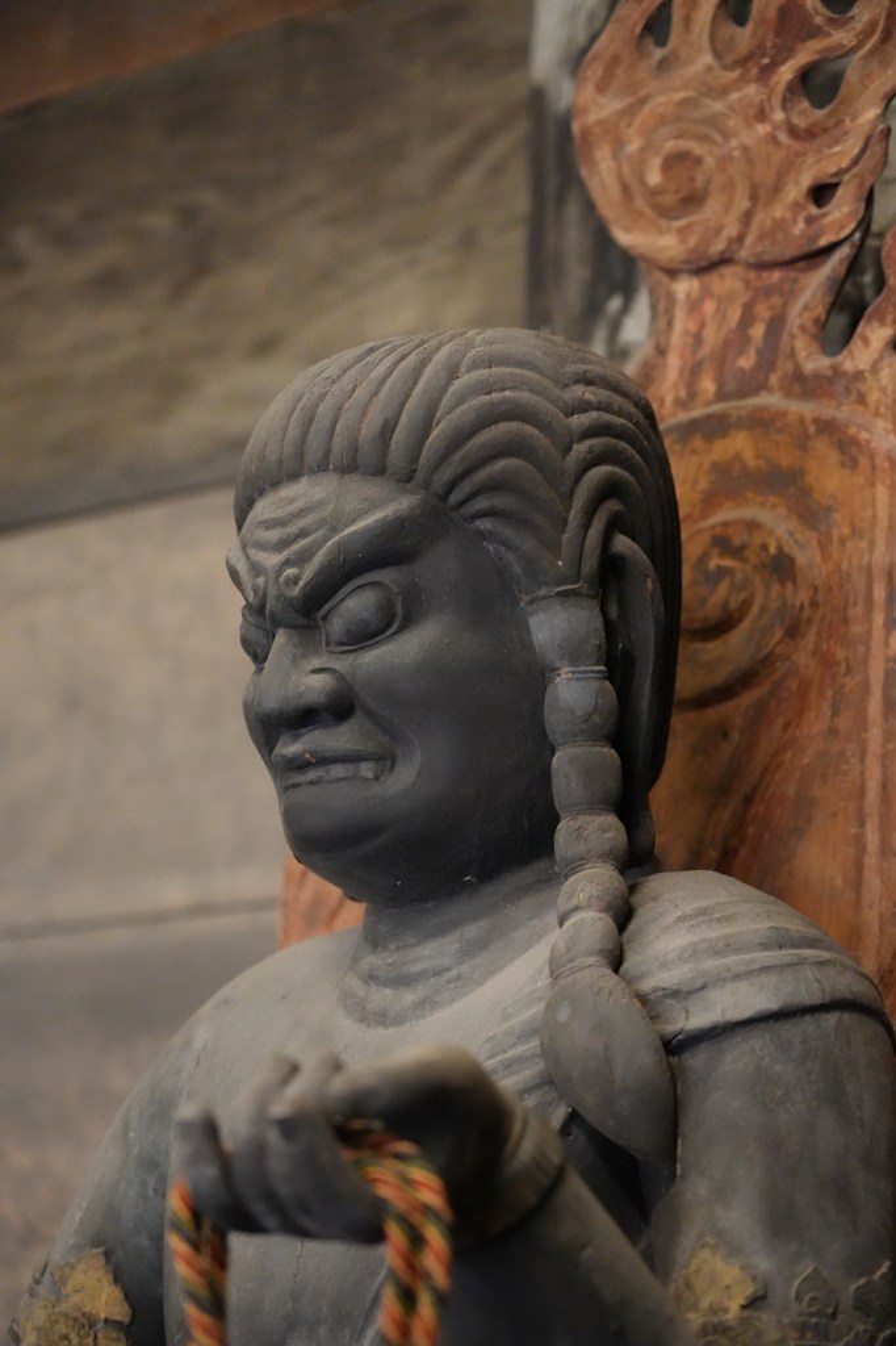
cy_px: 673
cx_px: 448
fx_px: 3922
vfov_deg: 19.5
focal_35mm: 105
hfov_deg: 13.0
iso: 12800
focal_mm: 105
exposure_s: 1/100
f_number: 4
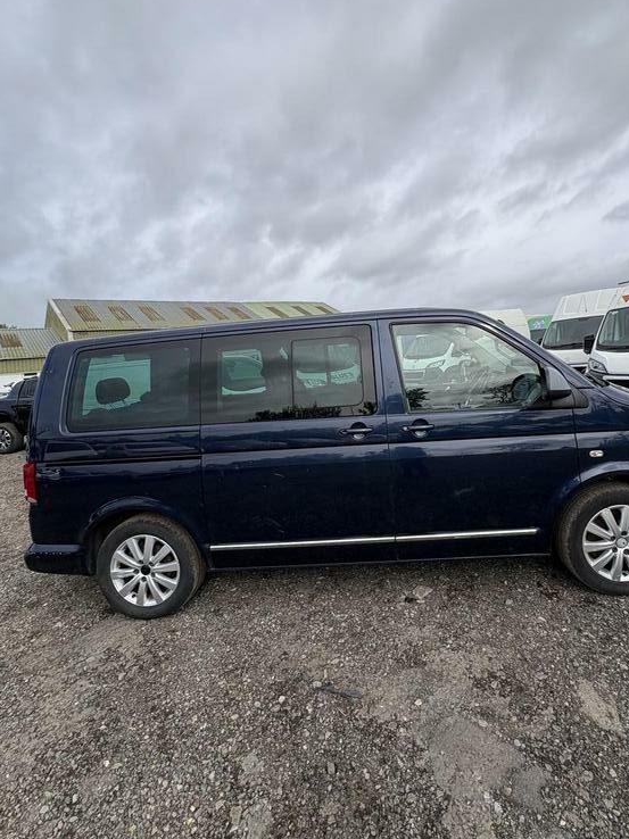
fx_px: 412
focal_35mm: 17
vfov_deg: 90.6
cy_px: 367
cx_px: 362
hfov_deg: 74.2
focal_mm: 2.22
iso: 50
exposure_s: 1/1506
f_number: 2.2
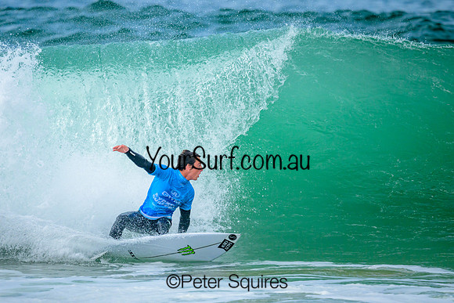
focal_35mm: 1016
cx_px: 166
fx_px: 12810
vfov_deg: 1.4
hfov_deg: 2.0
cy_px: 140
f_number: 6.3
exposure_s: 1/2000
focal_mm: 800
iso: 320
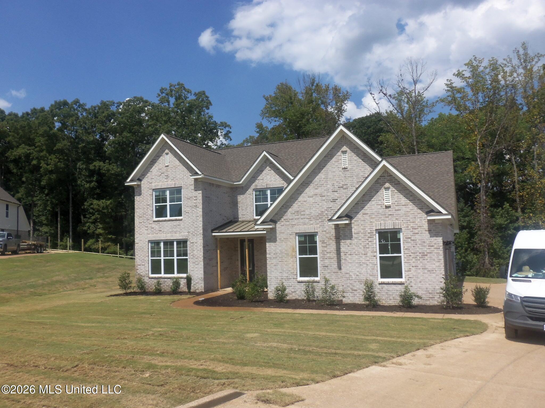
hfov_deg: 63.4
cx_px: 272
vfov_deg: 49.7
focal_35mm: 28
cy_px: 204
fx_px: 441
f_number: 8.6
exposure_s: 1/250
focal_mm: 5.1
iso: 64
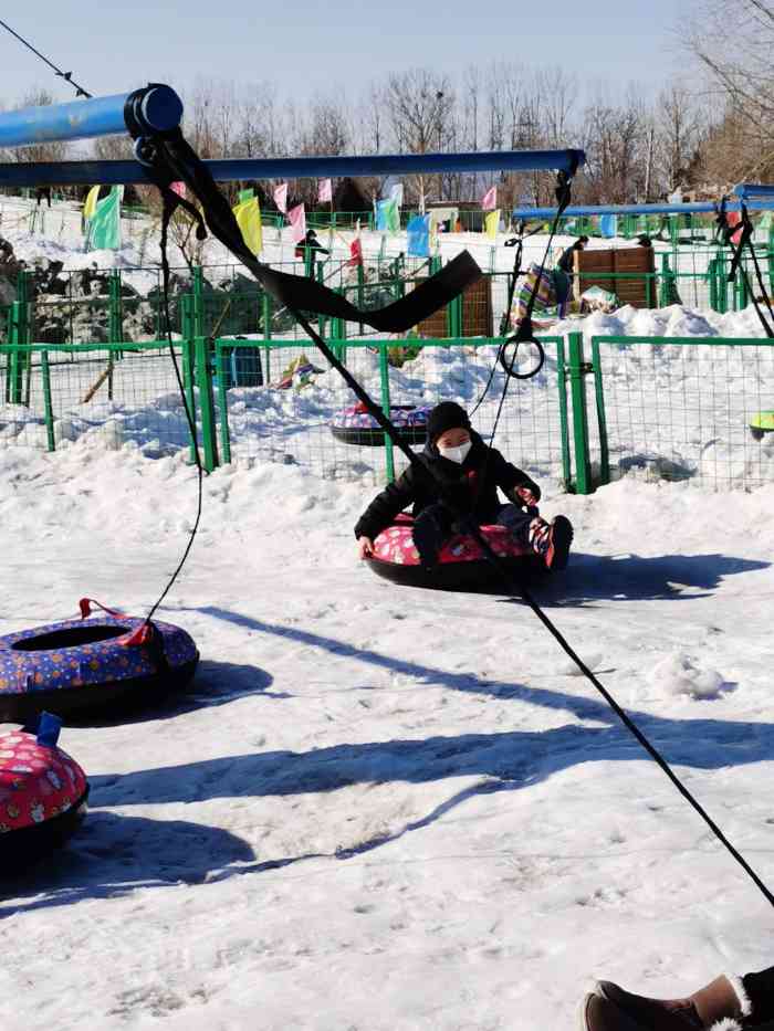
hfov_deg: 18.2
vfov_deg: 24.1
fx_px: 2414
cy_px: 516
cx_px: 387
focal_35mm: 81
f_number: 1.8
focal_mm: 5.58
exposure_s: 1/5000
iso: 50
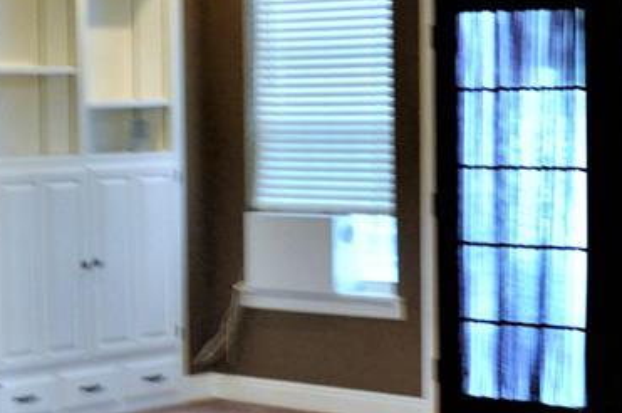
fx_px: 1875
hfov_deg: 18.8
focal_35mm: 109
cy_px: 215
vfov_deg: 12.6
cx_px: 310
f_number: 3.8
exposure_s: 1/30
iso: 1100
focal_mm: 21
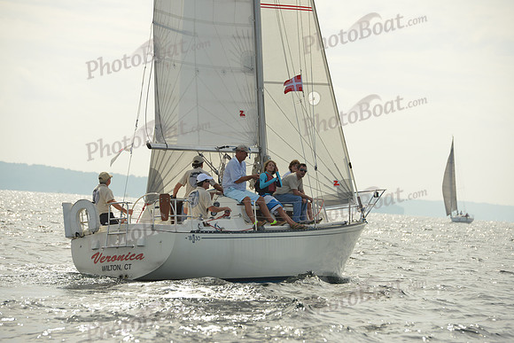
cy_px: 172
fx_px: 2713
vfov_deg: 7.2
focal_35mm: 190
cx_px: 257
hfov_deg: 10.8
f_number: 8
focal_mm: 190
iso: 320
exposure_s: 1/1250
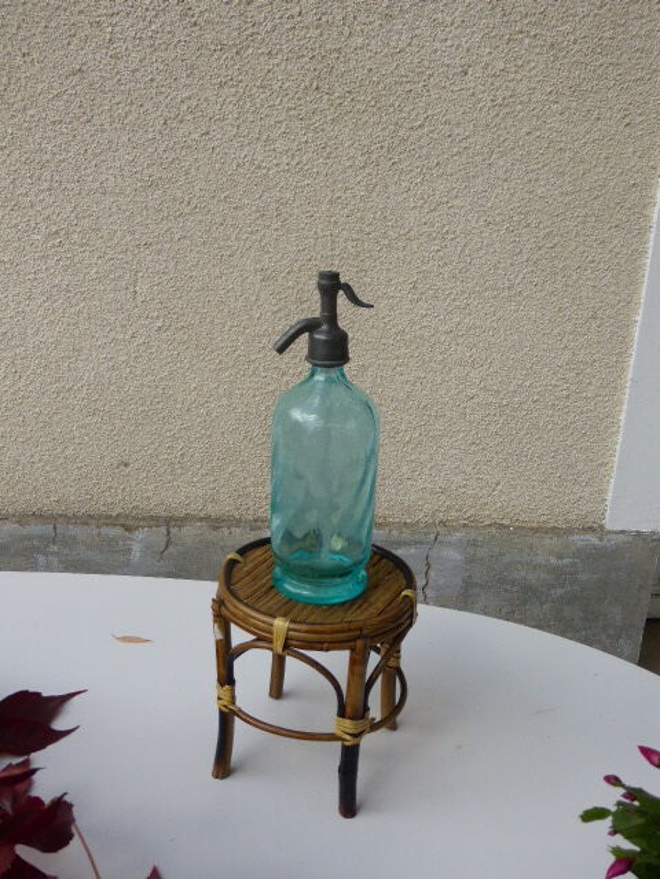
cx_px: 330
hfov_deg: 45.4
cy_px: 440
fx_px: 788
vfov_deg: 58.4
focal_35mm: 31
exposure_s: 1/400
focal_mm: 5.4
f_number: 3.6
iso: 100
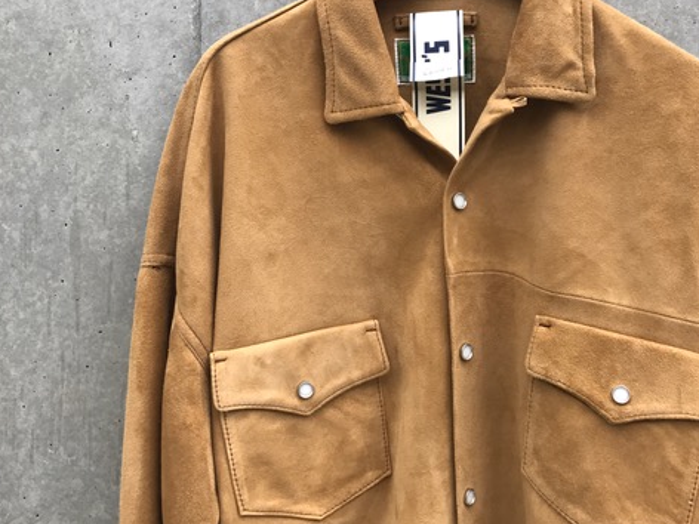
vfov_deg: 37.6
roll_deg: -0.5
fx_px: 767
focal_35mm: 38
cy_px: 206
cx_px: 345
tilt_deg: -2.6
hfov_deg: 49.0
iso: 20
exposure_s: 1/211
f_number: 1.8
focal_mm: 3.99
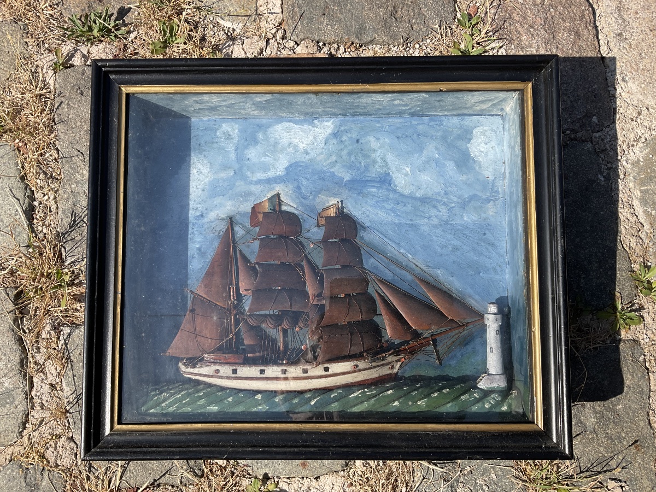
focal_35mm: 29
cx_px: 328
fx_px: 550
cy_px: 246
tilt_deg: -84.1
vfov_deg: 48.2
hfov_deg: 61.7
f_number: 1.8
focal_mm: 3
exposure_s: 1/1534
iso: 16
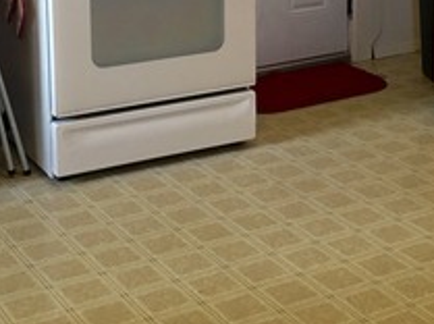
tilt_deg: -10.0
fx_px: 1114
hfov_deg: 21.9
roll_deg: +0.4
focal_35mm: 89
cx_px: 316
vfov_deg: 16.0
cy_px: -42
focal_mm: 4.15
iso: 50
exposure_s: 1/15
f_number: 2.2
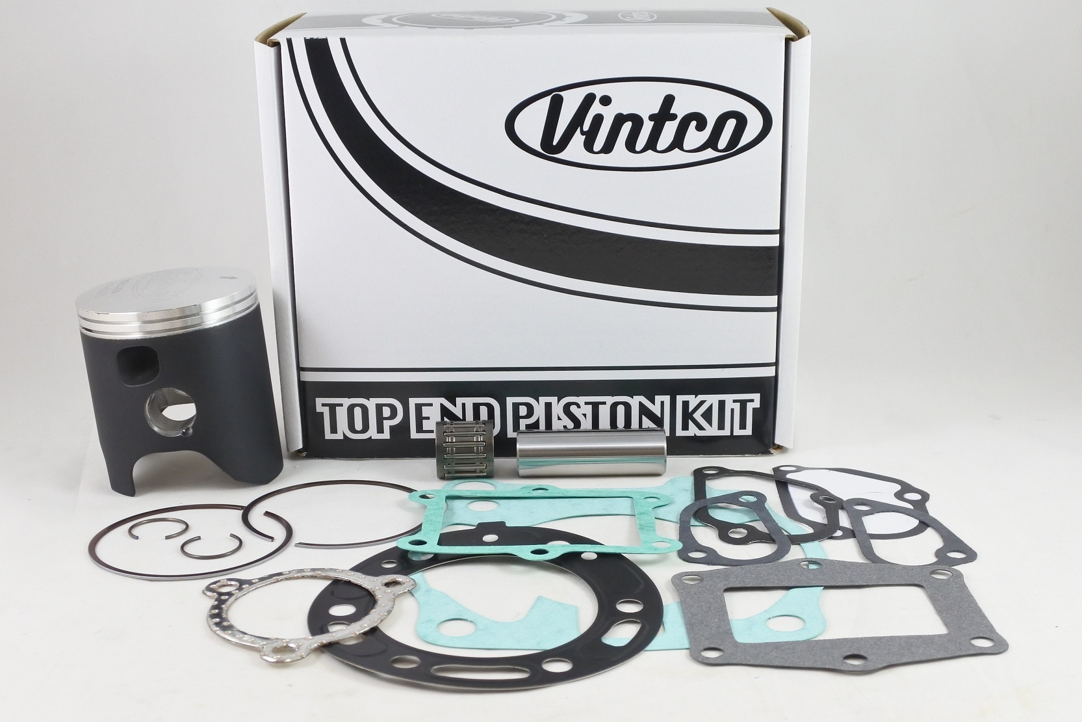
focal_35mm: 37
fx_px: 1112
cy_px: 361
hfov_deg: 51.9
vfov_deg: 35.9
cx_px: 541
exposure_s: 1/125
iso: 500
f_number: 4
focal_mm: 14
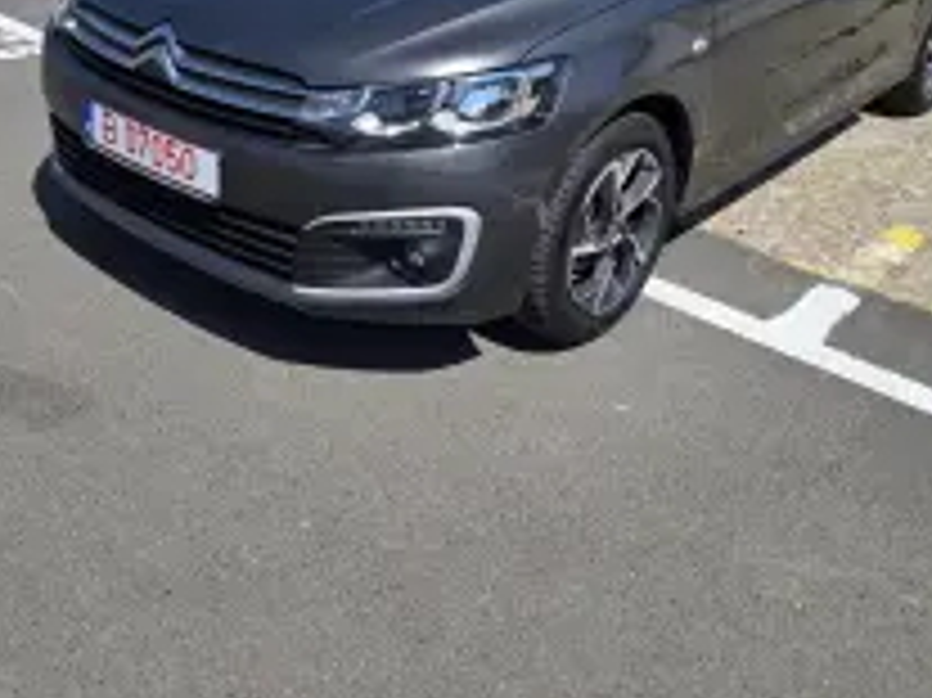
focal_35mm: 40
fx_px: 1076
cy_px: 144
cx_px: 477
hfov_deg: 46.8
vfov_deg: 34.9
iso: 80
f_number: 1.7
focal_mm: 6.3
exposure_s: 1/7333
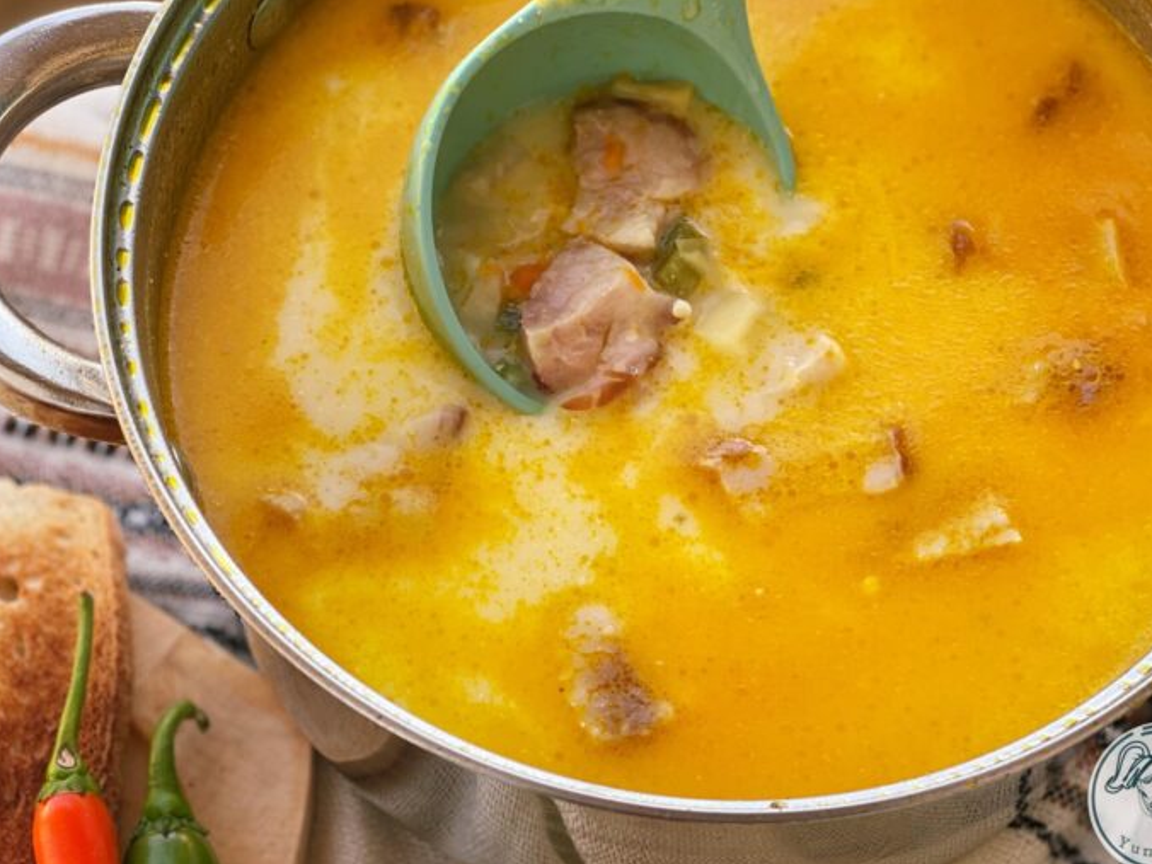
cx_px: 624
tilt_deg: -67.7
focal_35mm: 71
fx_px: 2363
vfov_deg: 20.7
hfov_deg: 27.4
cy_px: 423
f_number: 2.2
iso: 64
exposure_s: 1/121
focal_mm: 7.5
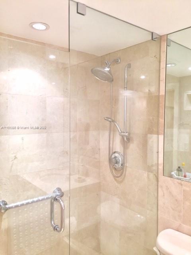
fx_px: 213
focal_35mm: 29
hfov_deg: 48.2
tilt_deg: -2.2
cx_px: 96
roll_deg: -0.5
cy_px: 128
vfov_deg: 61.7
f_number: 2.2
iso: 40
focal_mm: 4.15
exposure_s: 1/15
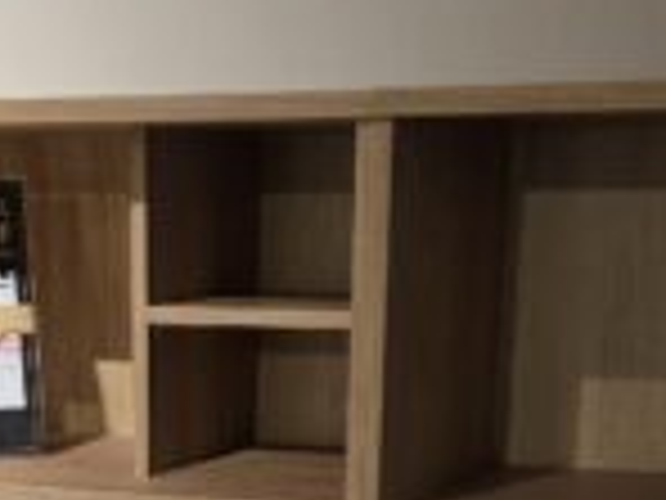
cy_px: 883
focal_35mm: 93
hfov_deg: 21.0
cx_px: 189
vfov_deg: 14.2
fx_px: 1789
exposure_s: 1/100
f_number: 1.7
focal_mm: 6.3
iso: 250
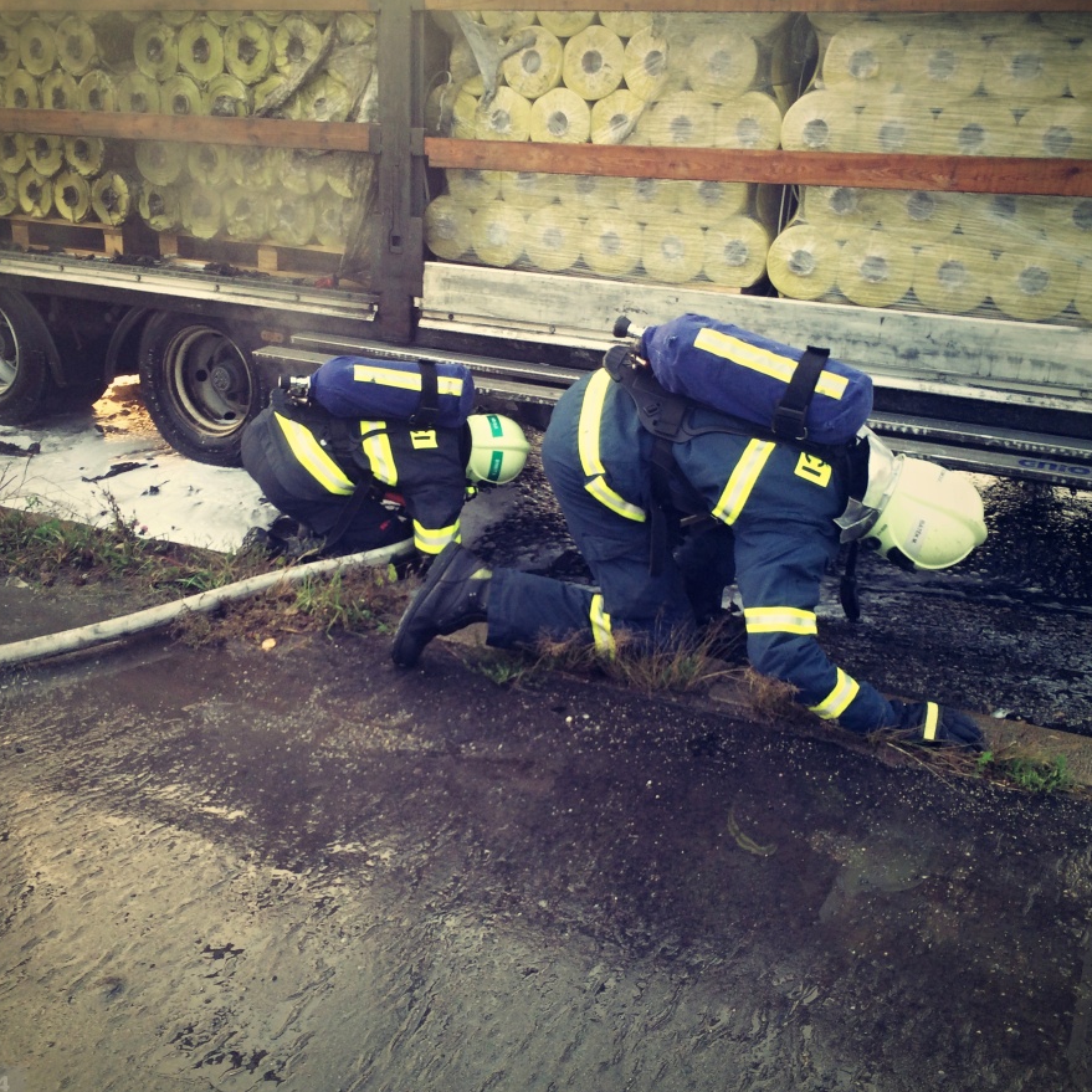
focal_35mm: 35
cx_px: 496
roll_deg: -0.7
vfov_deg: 47.2
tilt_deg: -22.3
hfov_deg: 47.2
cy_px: 555
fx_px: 1249
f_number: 2.2
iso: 64
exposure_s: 1/120
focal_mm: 4.15
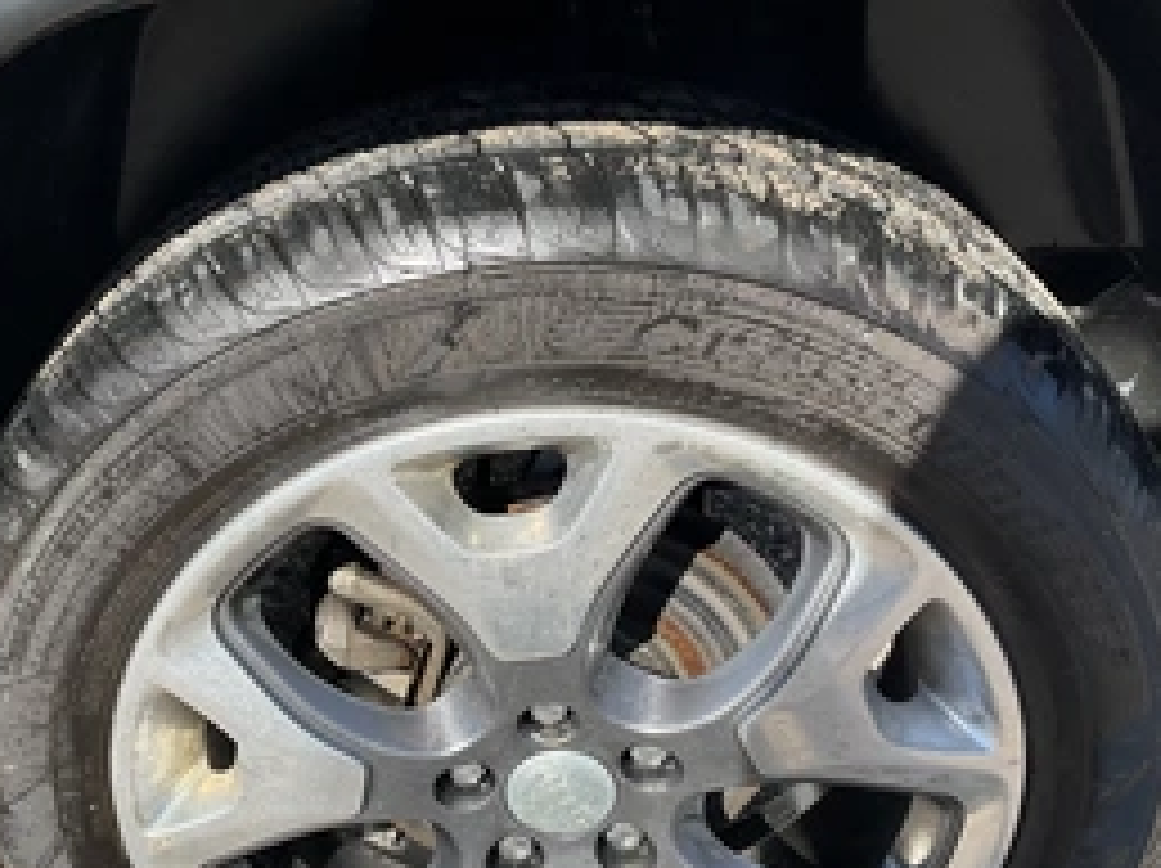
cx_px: 482
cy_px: 639
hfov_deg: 42.0
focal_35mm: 45
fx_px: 1508
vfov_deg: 31.6
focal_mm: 3
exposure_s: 1/770
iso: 25
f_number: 1.8
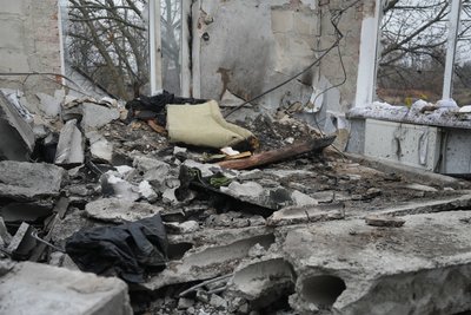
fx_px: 458
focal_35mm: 35
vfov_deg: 37.9
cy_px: 158
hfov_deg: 54.4
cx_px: 236
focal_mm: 35
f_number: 2.8
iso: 640
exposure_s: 1/80
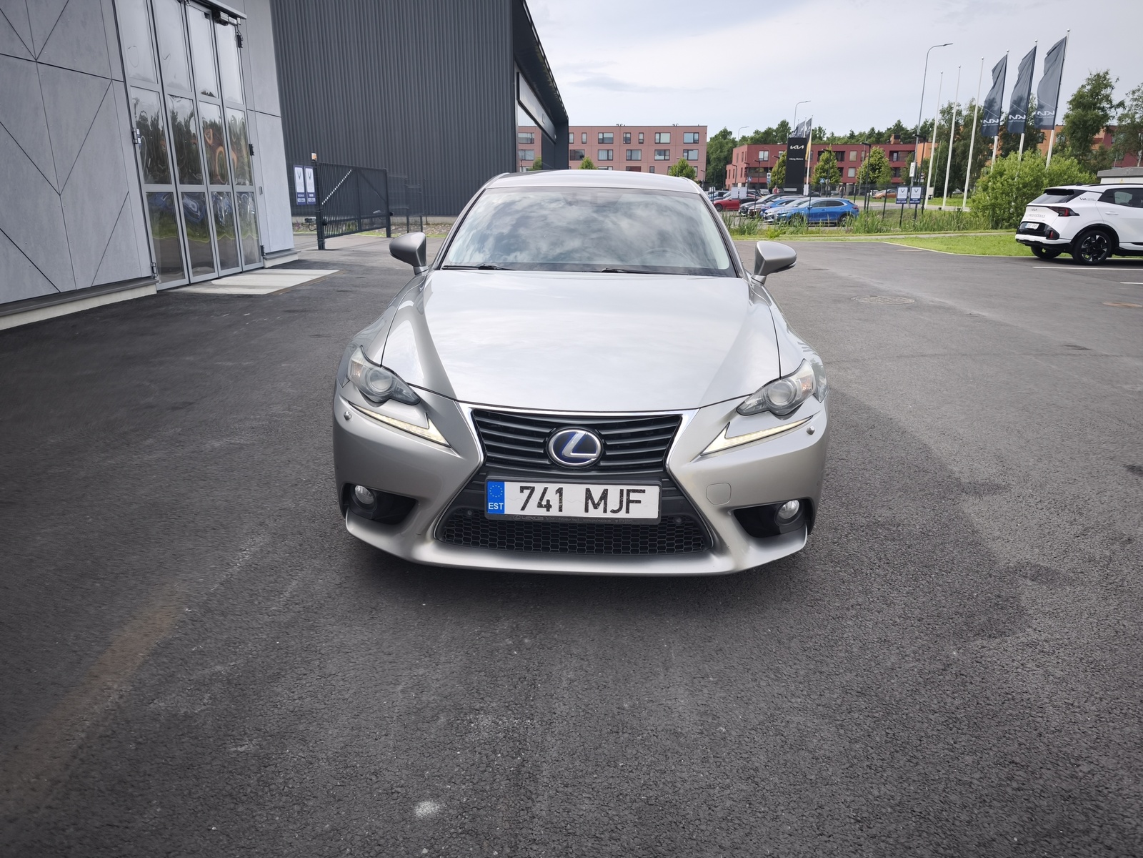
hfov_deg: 73.9
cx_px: 572
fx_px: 759
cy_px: 429
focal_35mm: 23
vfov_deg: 58.9
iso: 50
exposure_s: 1/1065
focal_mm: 6.57
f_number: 1.6
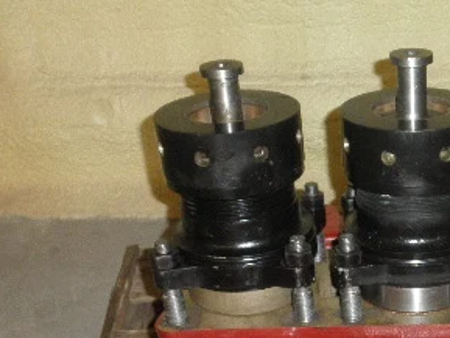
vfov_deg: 22.5
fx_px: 806
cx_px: 428
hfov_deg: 29.5
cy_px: 361
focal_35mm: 62
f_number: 3
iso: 200
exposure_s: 1/30
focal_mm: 5
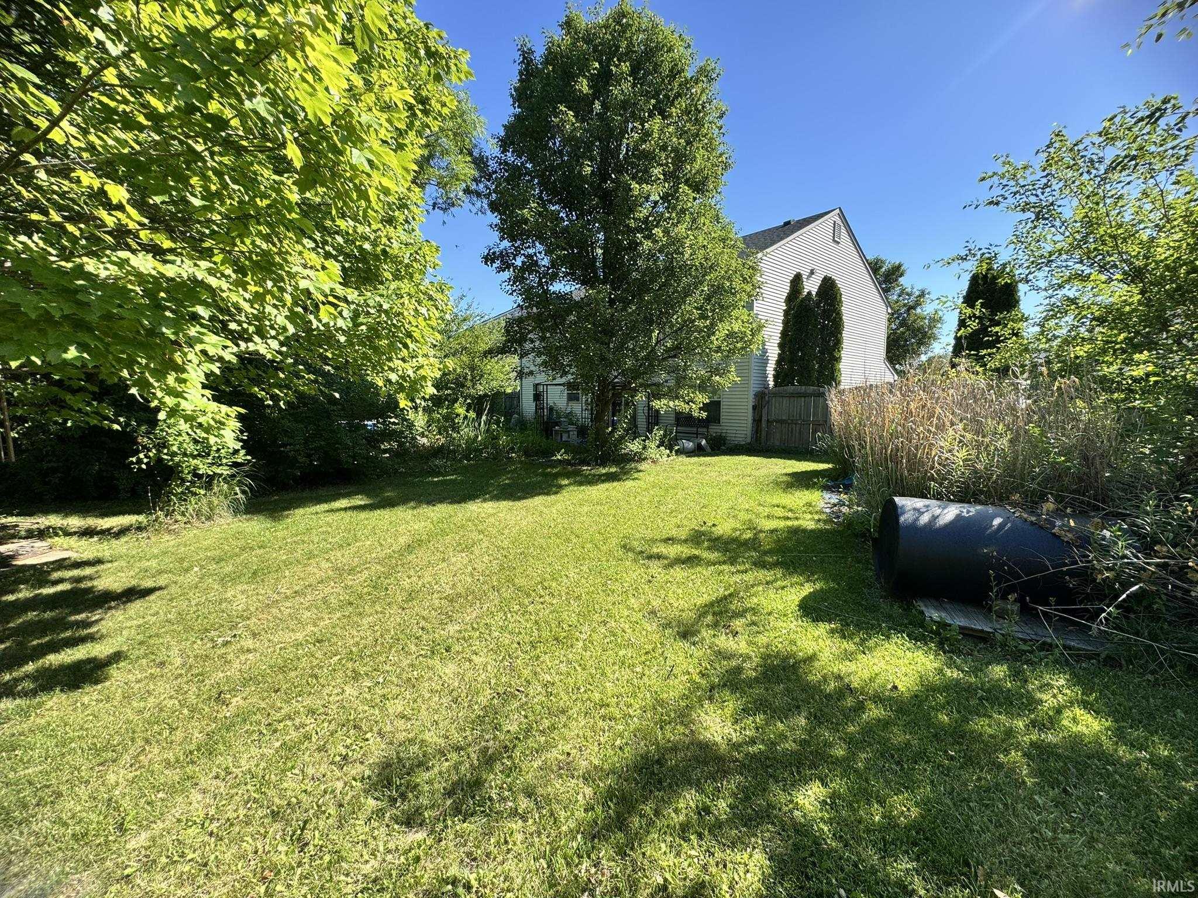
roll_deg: +0.0
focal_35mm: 14
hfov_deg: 102.1
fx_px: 485
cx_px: 599
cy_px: 449
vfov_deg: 85.7
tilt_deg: -5.7
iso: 50
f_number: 2.2
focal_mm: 2.22
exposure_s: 1/587
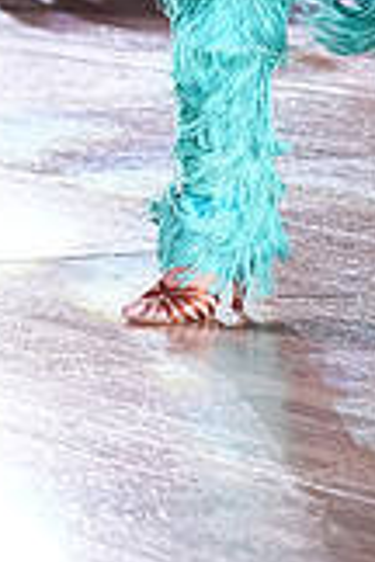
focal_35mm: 373
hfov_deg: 3.7
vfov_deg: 5.5
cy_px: -392
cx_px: 9
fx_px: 5828
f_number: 5
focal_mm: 104
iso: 6400
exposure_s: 1/400
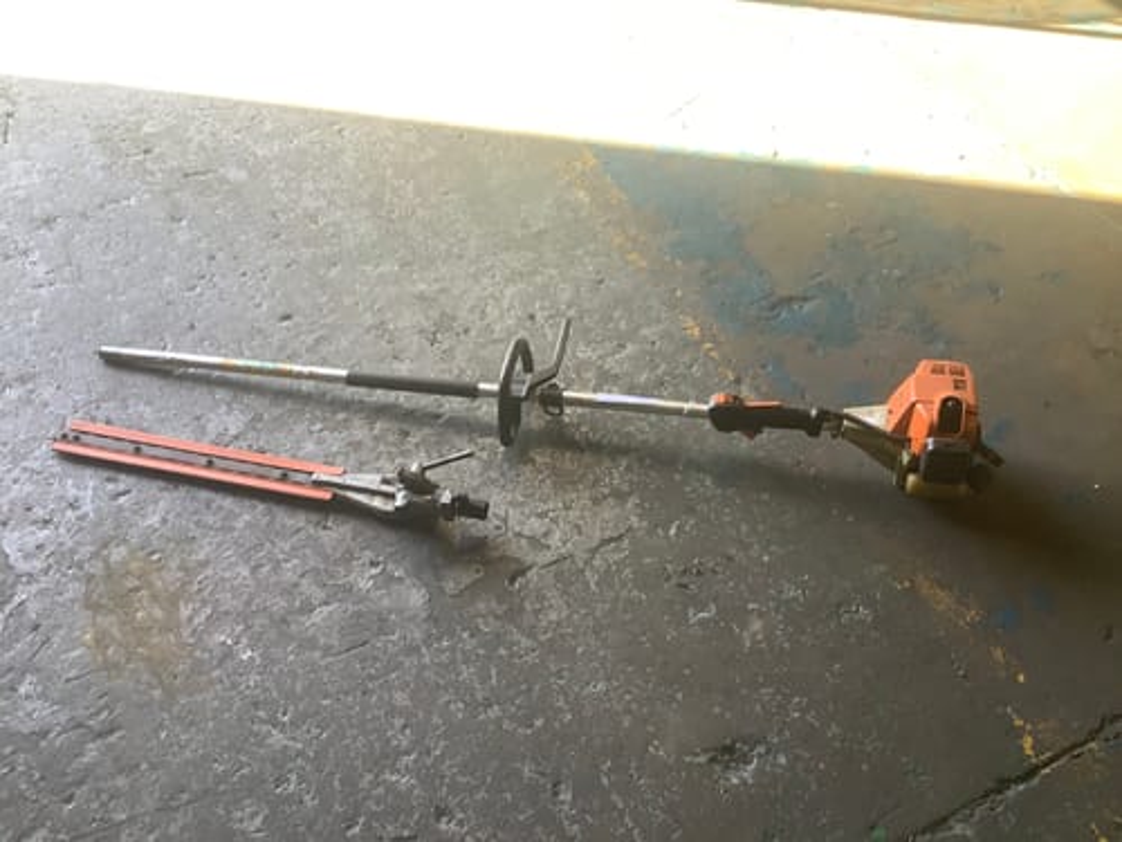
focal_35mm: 31
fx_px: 1005
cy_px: 421
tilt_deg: -47.0
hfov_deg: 58.4
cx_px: 561
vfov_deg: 45.4
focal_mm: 3.3
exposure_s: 1/100
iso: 64
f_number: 2.4
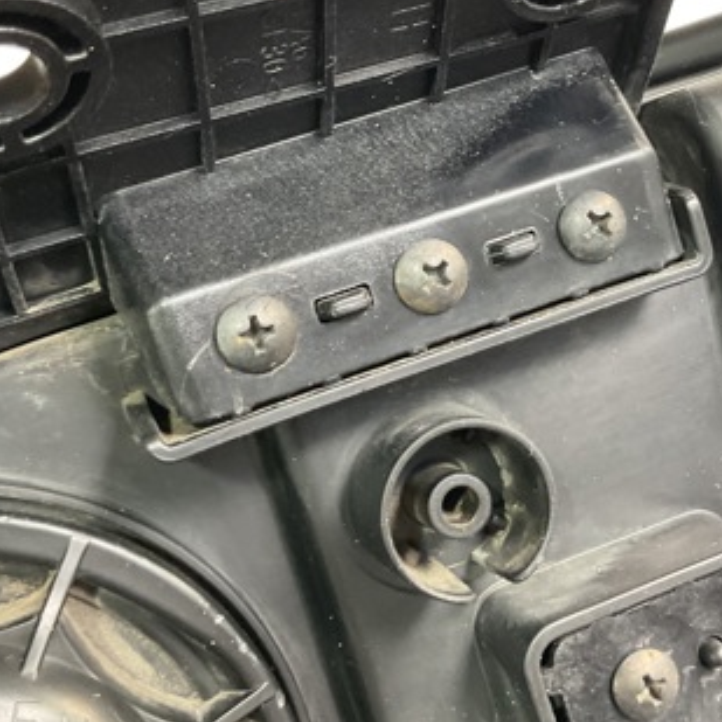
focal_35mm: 53
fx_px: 1251
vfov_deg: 32.1
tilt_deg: -84.8
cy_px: 298
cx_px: 512
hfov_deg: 31.8
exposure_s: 1/50
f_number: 1.8
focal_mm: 3
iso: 125
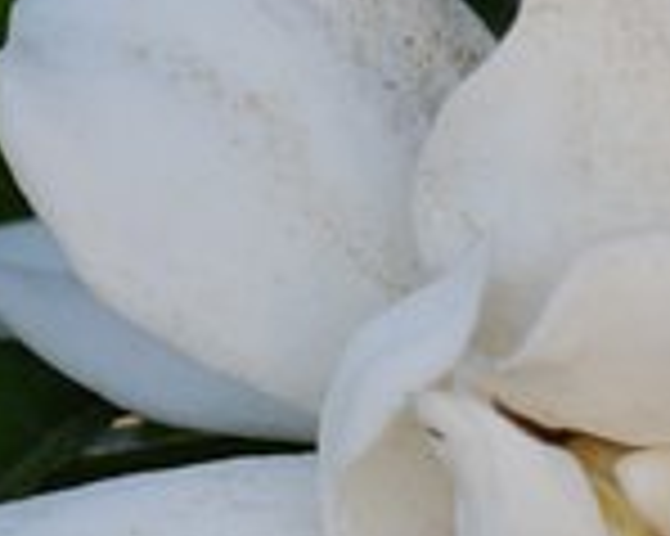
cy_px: 644
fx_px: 26633
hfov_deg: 1.4
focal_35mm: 1344
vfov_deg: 1.2
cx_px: 454
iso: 320
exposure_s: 1/160
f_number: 10
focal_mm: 200
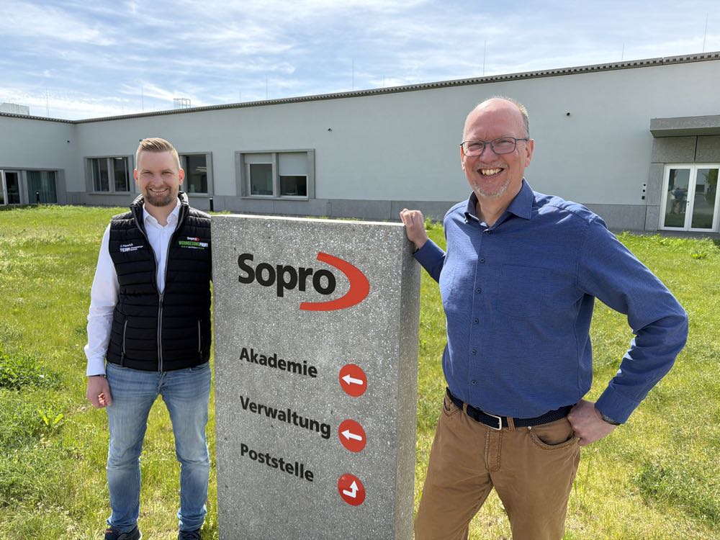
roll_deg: -0.3
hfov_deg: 71.6
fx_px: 499
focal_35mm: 24
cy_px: 270
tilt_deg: -9.5
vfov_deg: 56.8
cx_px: 360
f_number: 1.78
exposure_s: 1/3021
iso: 100
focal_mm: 6.76
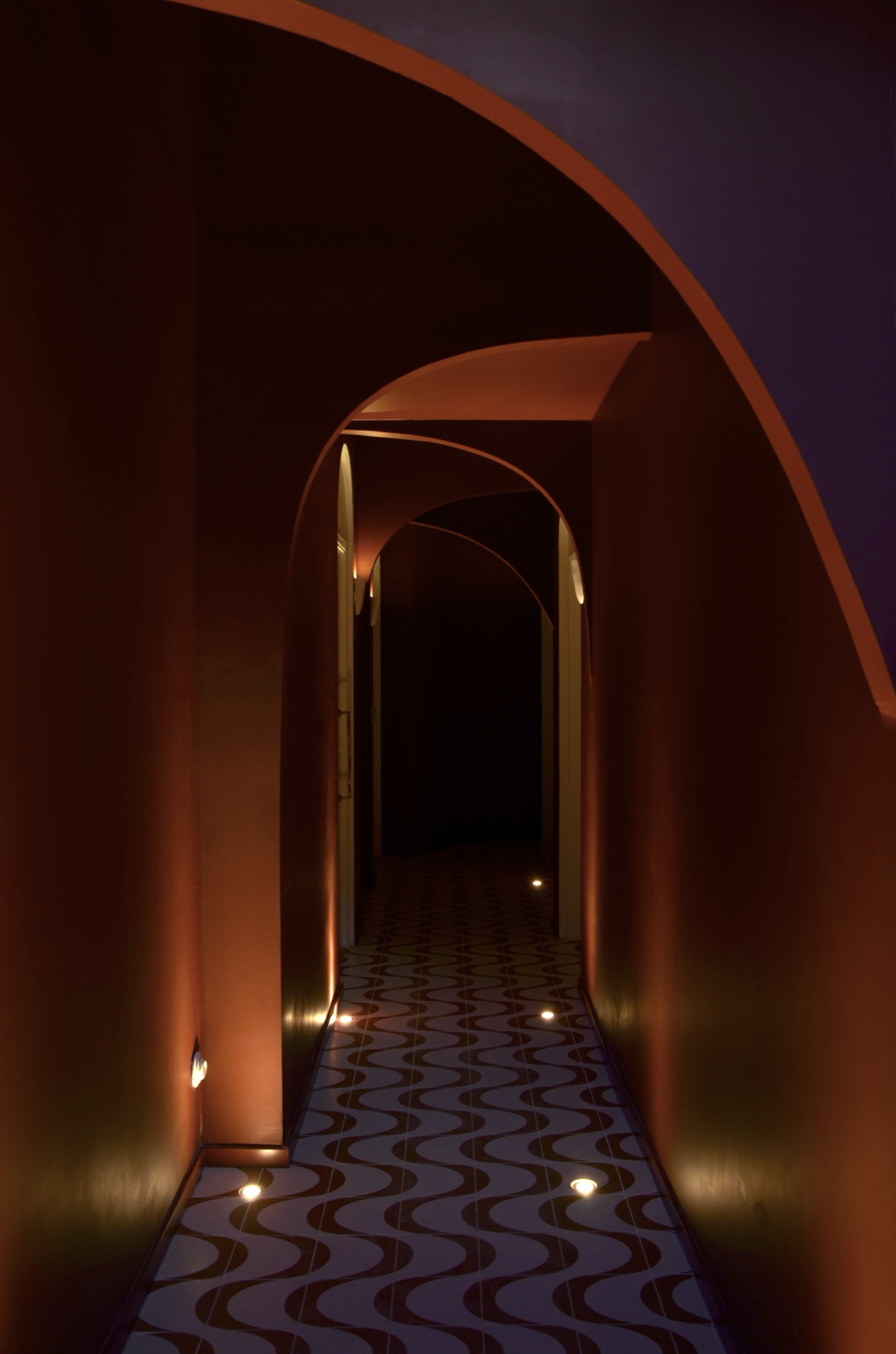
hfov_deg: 41.5
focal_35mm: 32
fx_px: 1182
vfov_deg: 59.6
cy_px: 677
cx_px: 448
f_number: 5.6
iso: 200
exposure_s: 1/20
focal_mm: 21
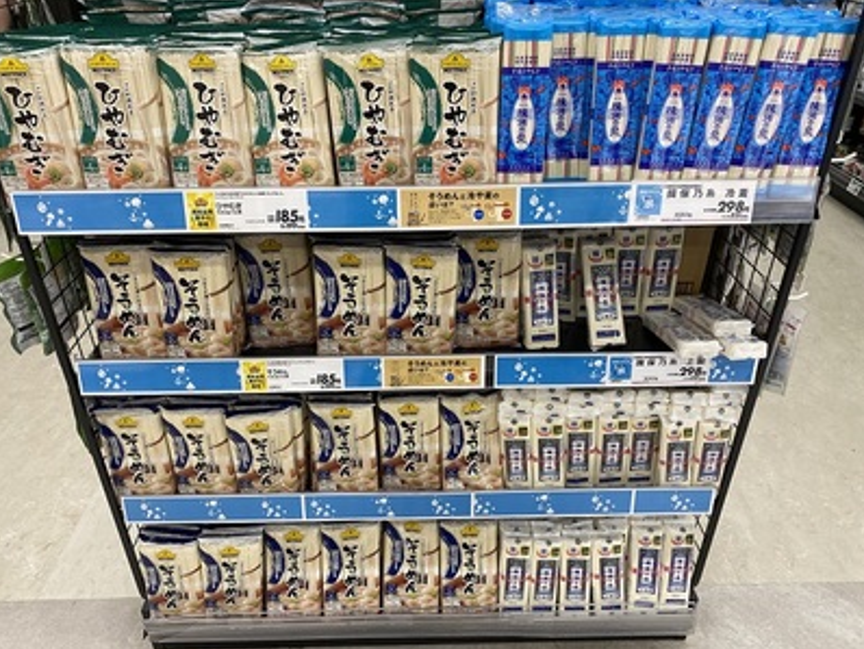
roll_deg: +1.5
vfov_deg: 51.4
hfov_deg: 65.3
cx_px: 425
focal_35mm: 27
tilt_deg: -32.1
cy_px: 326
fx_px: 674
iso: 80
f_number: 1.8
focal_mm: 4.25
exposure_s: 1/100
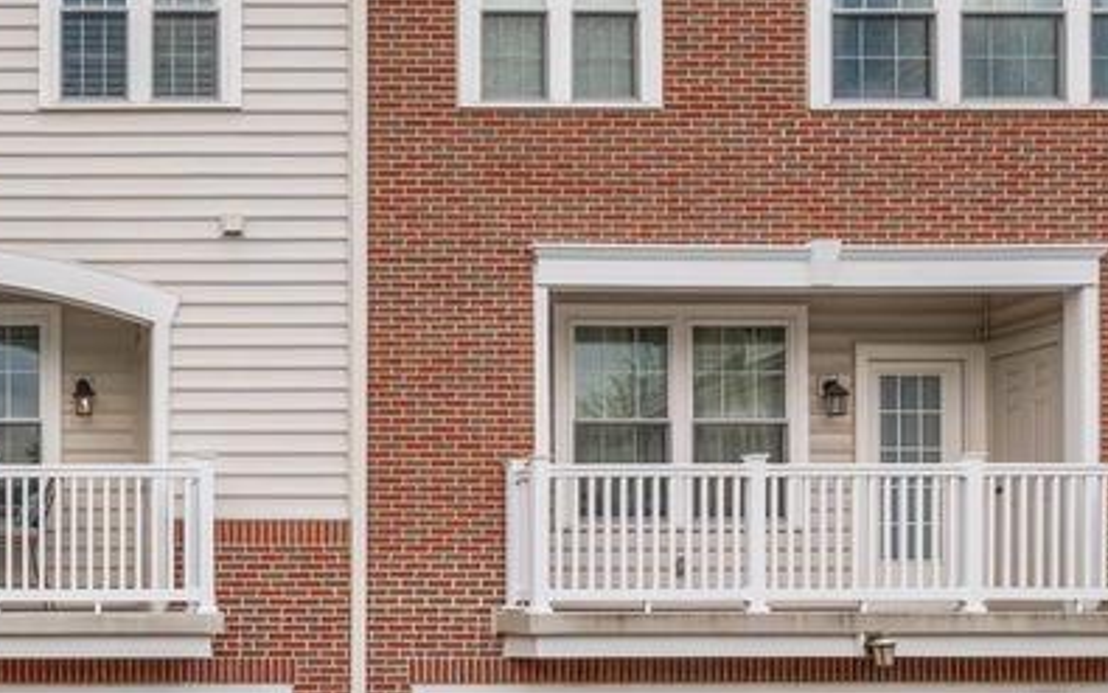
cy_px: 595
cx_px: -132
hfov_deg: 33.5
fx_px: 1570
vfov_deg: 24.3
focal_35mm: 52
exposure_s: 1/320
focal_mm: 14
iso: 500
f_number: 8
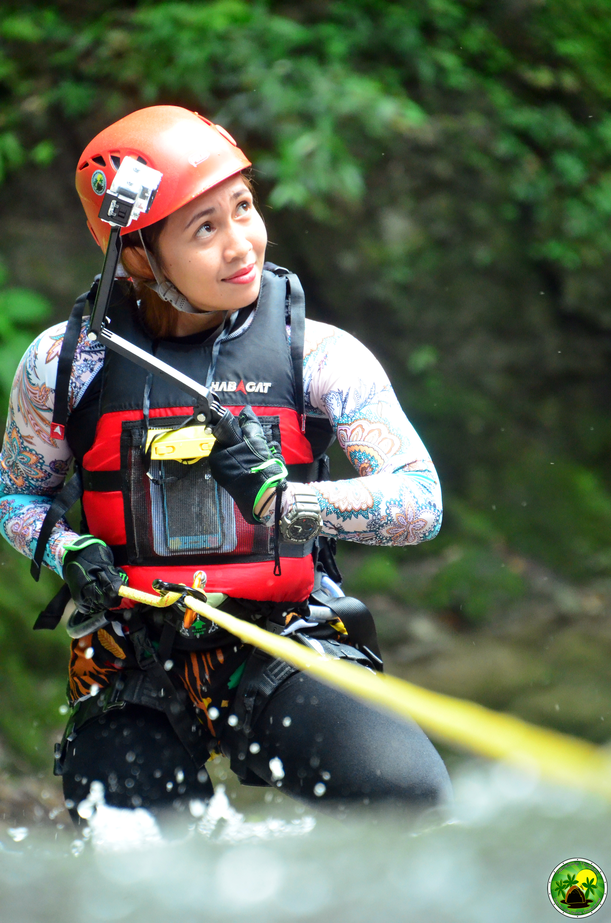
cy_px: 462
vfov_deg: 7.9
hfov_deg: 5.2
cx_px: 306
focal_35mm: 262
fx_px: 6713
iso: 3200
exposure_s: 1/250
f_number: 6
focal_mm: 175
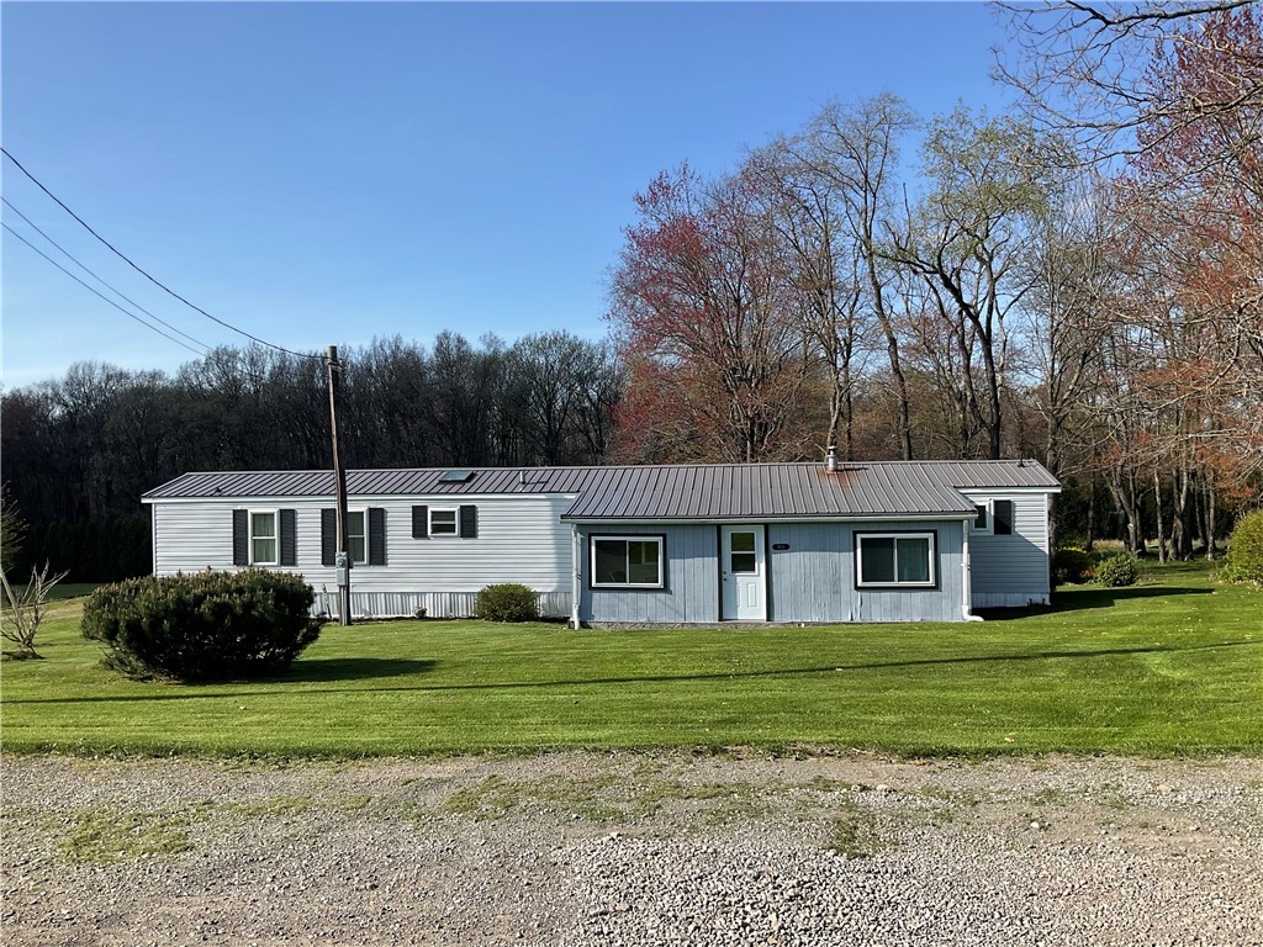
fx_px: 1058
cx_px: 632
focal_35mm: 29
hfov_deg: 61.7
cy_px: 474
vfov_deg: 48.2
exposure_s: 1/1451
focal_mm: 3
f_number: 1.8
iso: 16
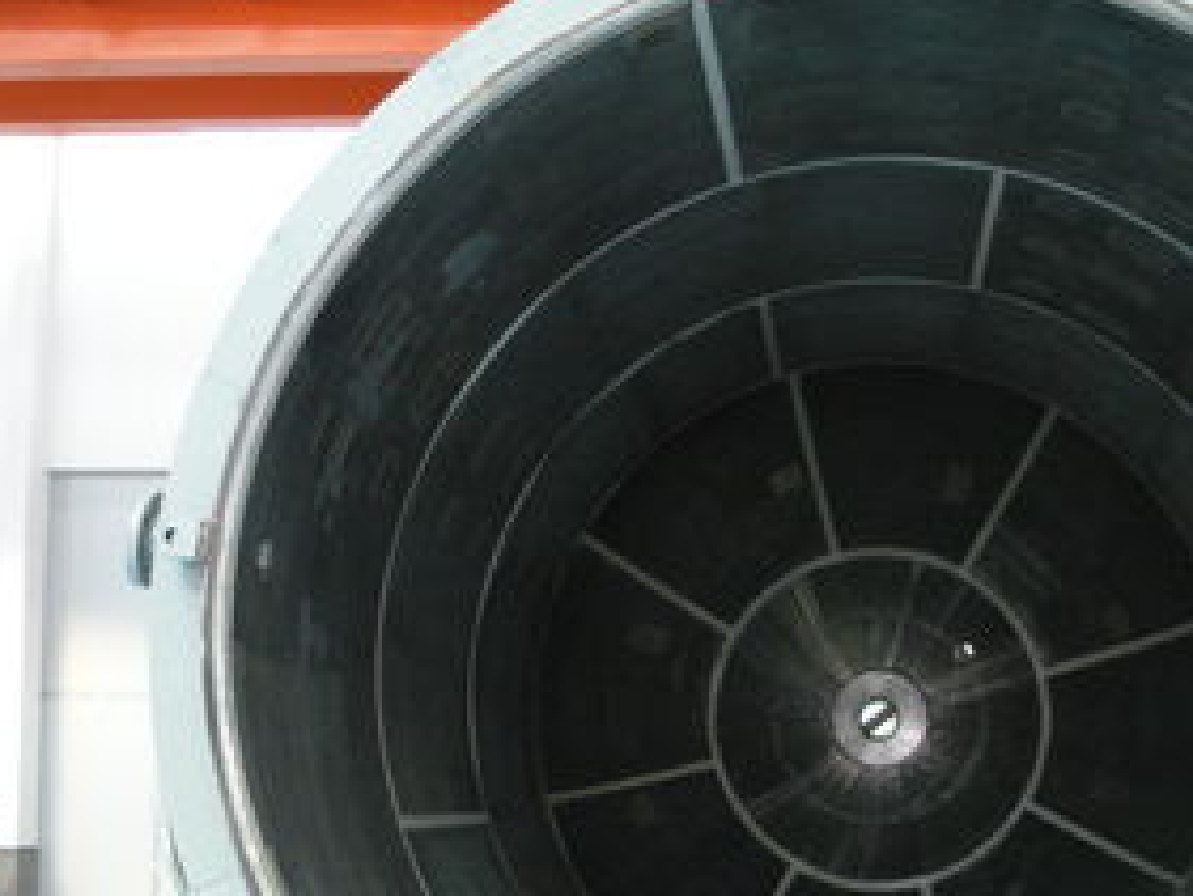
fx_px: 2207
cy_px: 639
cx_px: 832
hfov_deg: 29.9
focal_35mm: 64
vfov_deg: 22.8
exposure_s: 1/66.8
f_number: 3.5
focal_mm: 6.3
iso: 270
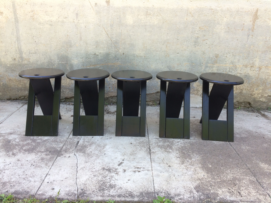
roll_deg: -4.4
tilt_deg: -19.1
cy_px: 102
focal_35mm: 29
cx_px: 136
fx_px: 227
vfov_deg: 48.2
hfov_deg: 61.7
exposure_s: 1/125
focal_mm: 4.15
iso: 32
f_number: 2.2
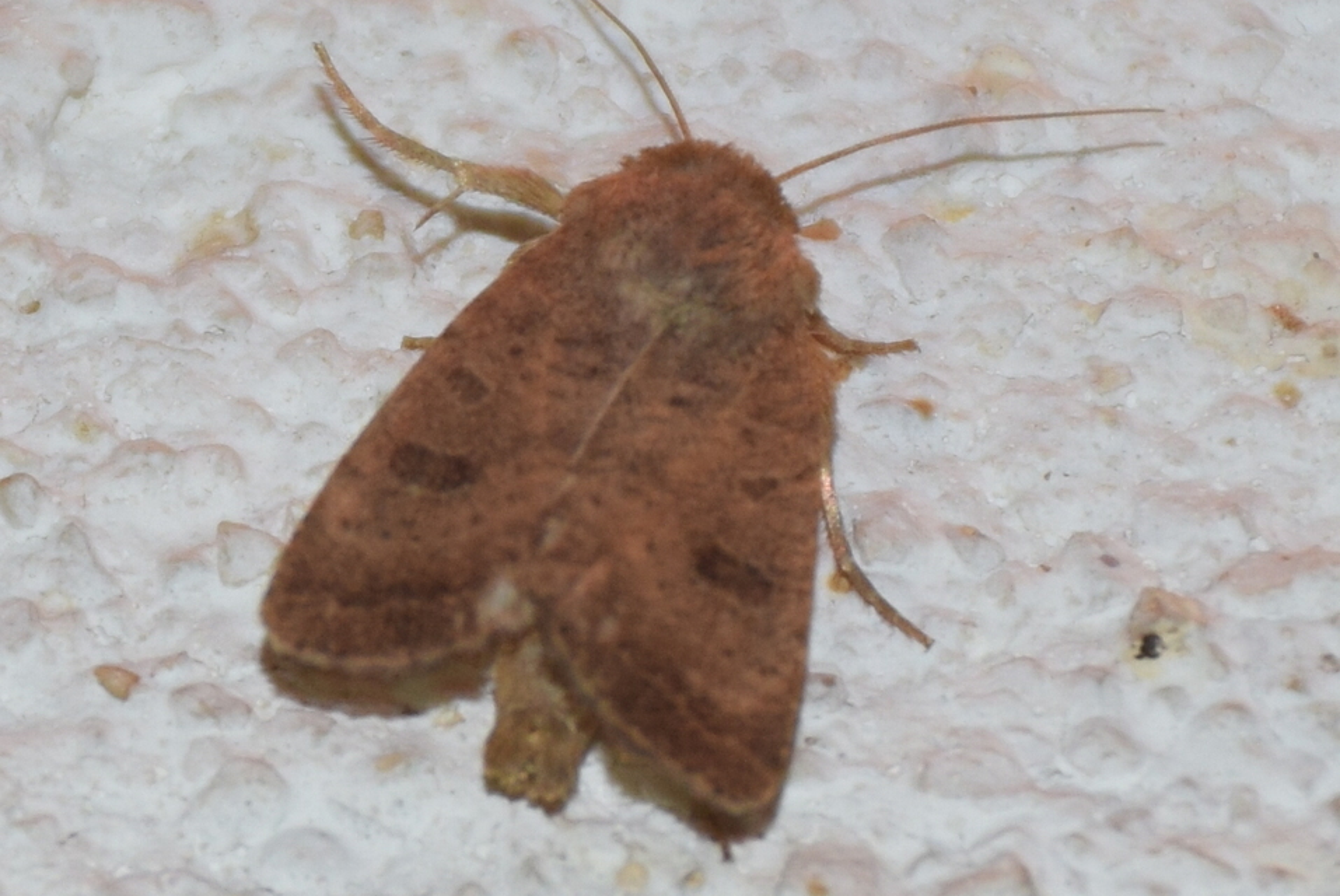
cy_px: 448
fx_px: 7824
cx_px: 670
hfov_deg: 9.8
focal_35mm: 210
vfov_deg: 6.6
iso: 320
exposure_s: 1/60
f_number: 5.6
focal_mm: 140
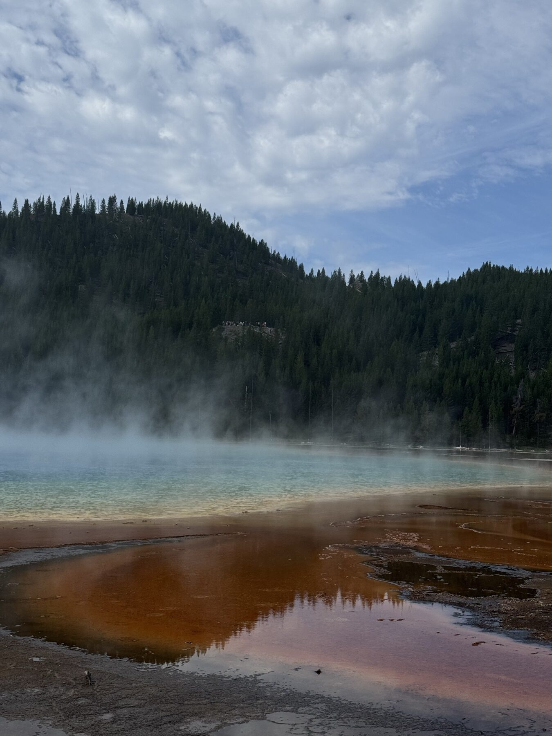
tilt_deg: +3.2
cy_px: 368
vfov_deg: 39.7
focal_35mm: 48
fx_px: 1021
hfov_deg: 30.3
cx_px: 276
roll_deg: -1.0
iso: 64
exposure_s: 1/5376
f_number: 1.78
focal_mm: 6.76
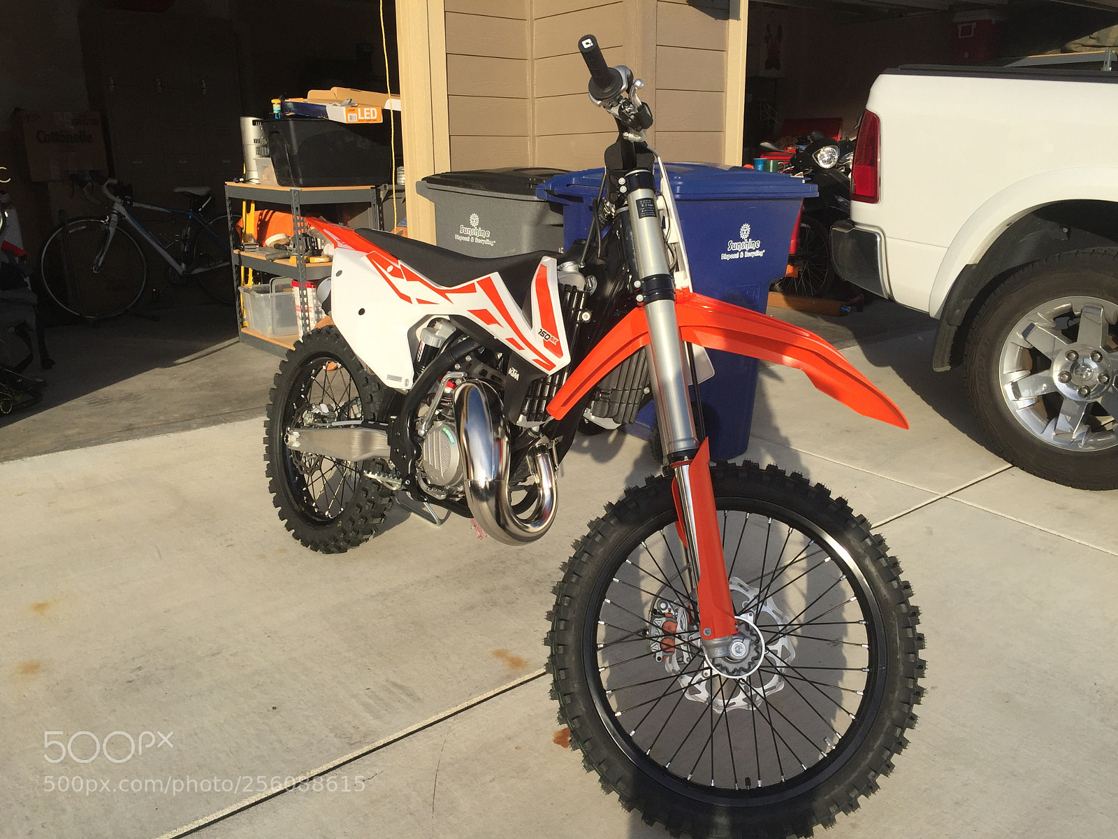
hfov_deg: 61.7
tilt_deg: -15.0
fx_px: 937
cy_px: 420
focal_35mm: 29
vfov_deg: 48.2
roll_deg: +0.7
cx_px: 559
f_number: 2.2
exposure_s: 1/1647
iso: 32
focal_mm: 4.15
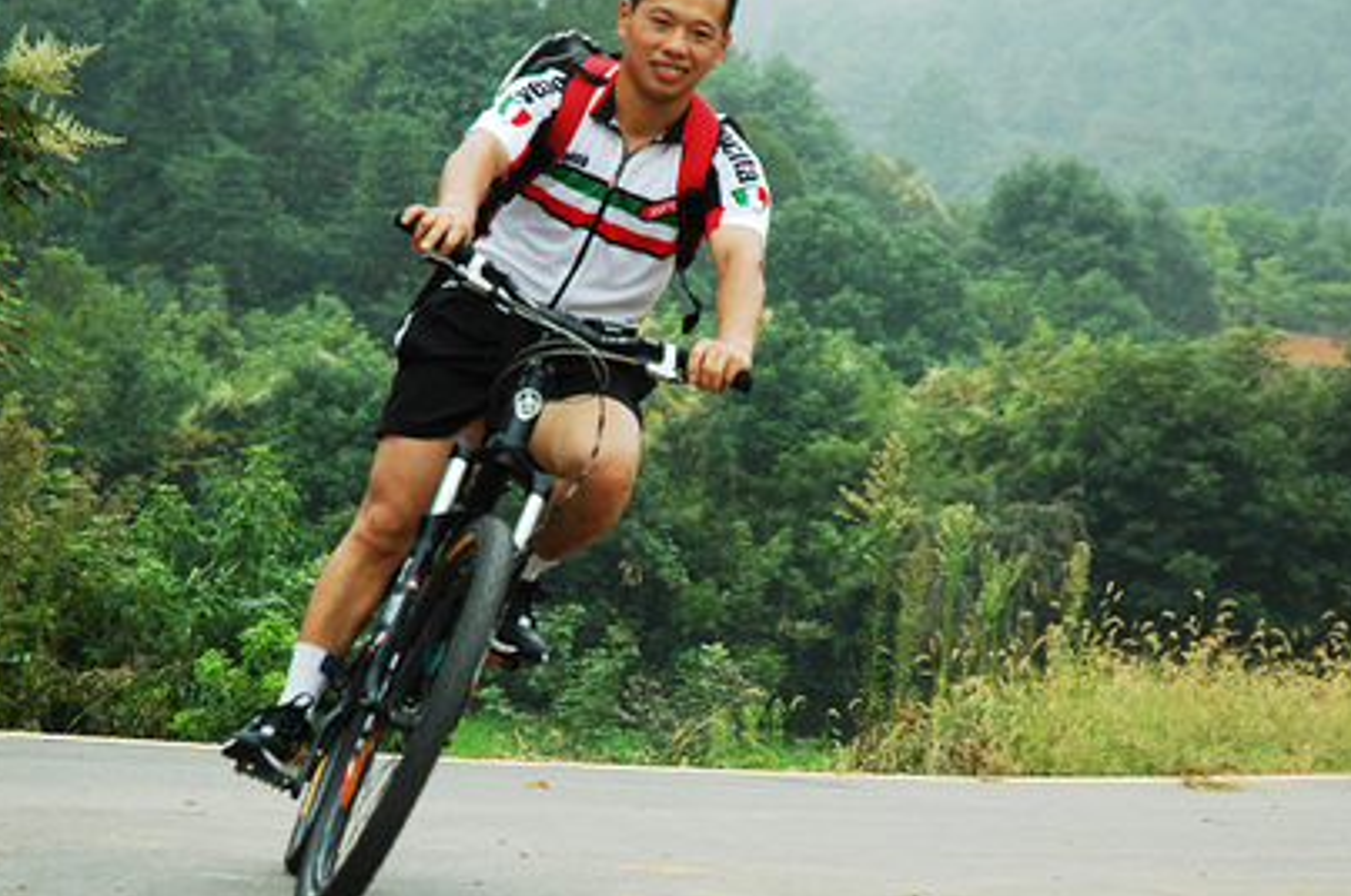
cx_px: 659
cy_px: 605
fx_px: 5845
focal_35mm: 156
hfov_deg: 13.2
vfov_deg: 8.8
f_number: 4.5
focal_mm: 70
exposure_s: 1/320
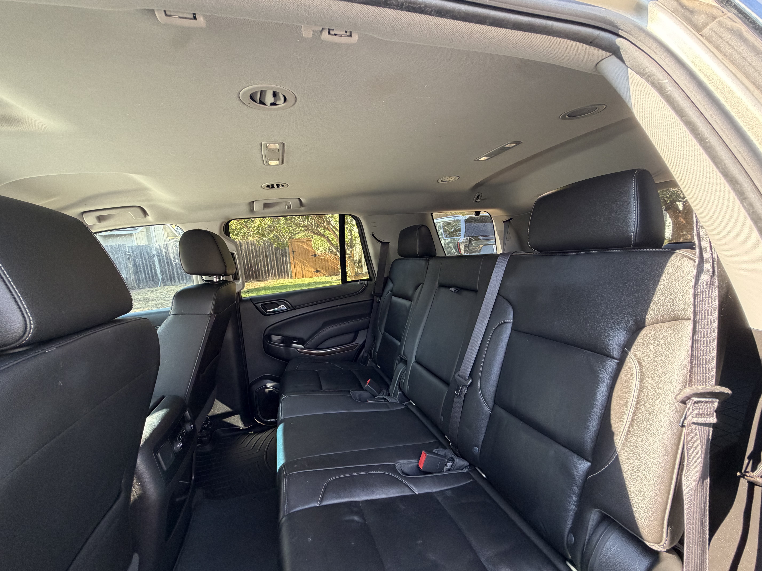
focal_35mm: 14
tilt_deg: -8.1
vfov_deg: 85.7
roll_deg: +4.6
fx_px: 308
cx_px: 381
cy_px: 286
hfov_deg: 102.1
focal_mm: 2.22
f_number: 2.2
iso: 250
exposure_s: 1/121
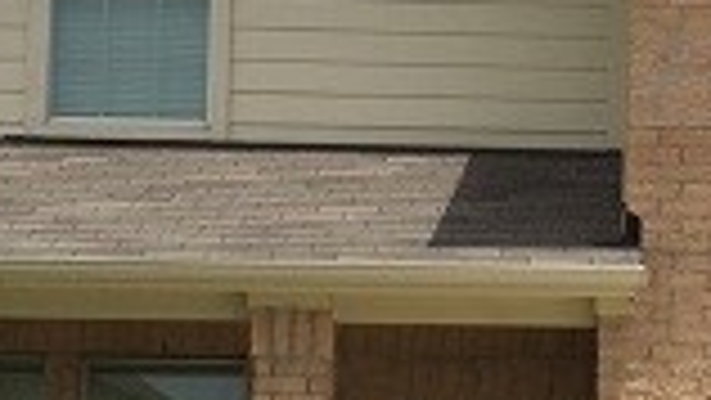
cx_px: 716
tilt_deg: +3.8
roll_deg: -0.6
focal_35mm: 120
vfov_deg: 10.0
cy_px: 436
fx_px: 2263
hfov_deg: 17.4
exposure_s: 1/2825
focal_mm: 4.15
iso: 32
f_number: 2.2
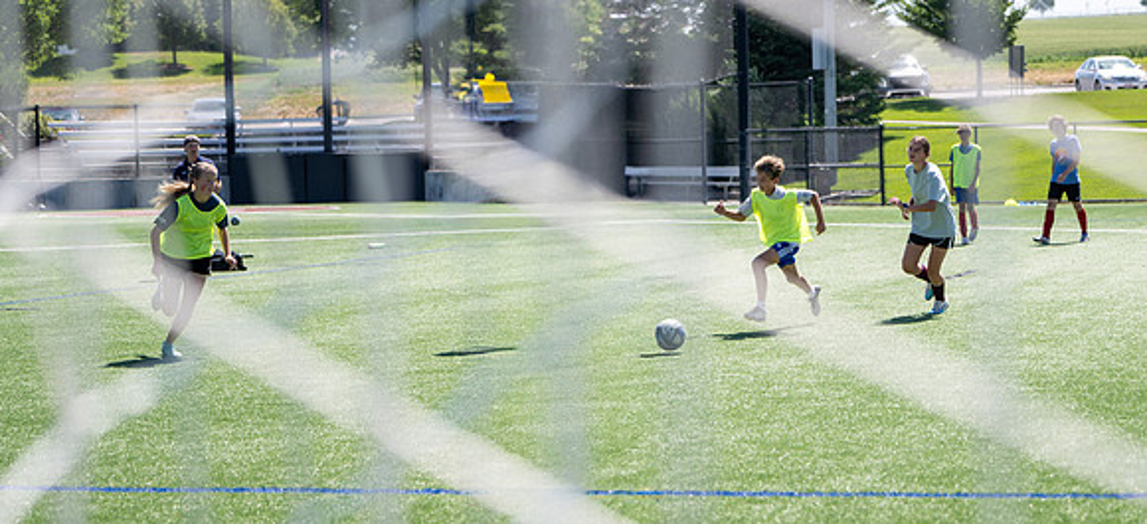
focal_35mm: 94
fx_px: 2743
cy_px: 310
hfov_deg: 23.6
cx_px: 705
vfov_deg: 10.9
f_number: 2.8
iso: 80
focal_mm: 70
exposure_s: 1/800
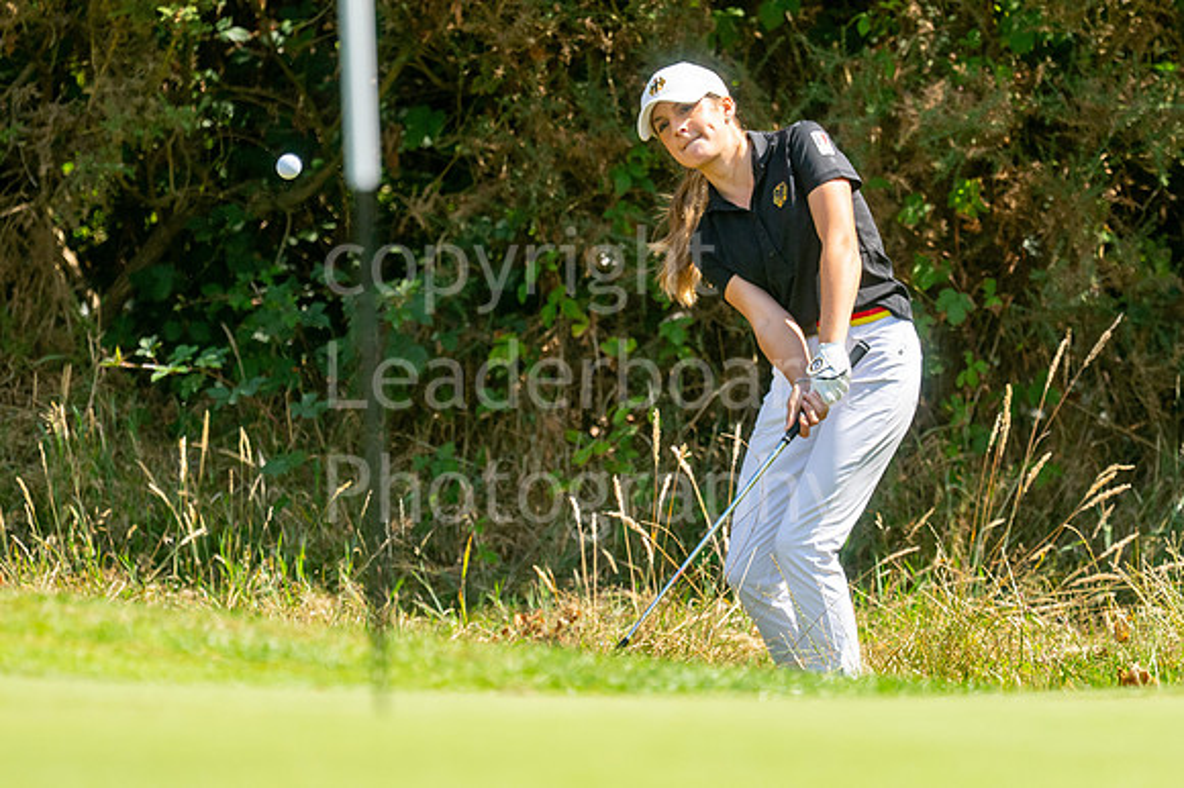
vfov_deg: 2.6
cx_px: 687
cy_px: 330
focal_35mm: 523
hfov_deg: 3.9
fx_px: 17177
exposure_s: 1/1600
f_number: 4
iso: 320
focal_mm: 300
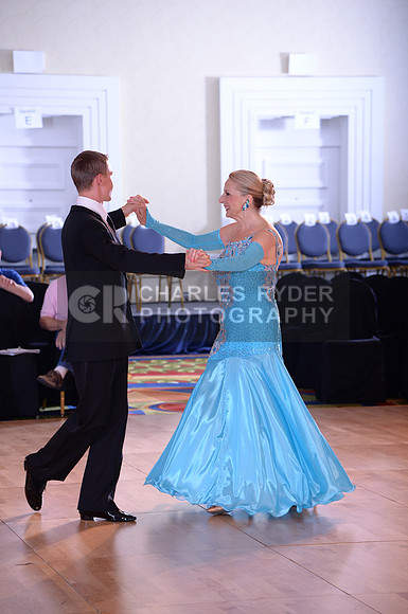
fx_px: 1875
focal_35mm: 110
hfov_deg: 12.4
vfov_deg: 18.6
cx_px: 204
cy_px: 307
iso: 1250
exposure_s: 1/250
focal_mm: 110
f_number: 4.5
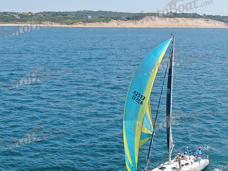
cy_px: 100
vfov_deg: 23.6
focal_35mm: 62
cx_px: 104
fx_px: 408
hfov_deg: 31.2
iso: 100
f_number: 3.8
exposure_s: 1/640
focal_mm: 8.6
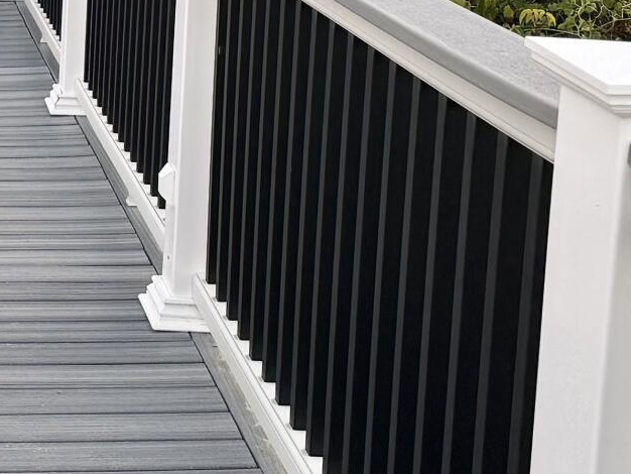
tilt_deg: -7.7
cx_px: -107
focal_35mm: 115
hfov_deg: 16.5
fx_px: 2097
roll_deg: -0.6
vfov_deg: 12.7
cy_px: -15
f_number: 1.78
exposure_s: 1/121
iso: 160
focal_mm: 6.76
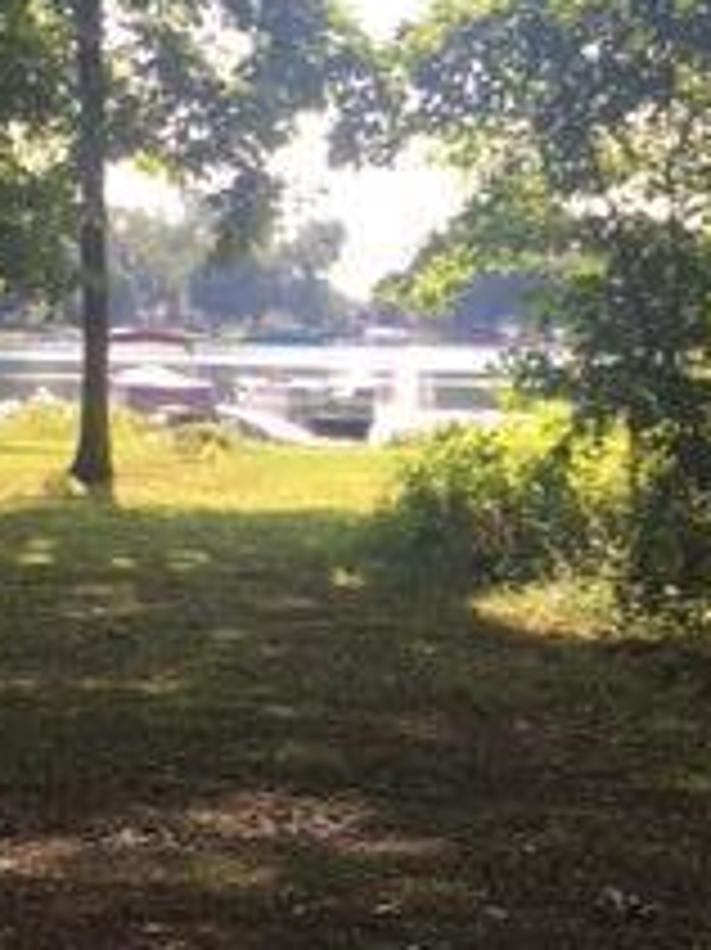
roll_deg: -0.5
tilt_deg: -9.1
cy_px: 675
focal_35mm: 88
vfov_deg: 22.1
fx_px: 2412
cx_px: 256
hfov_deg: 16.7
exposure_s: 1/348
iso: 25
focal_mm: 4.15
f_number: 2.2
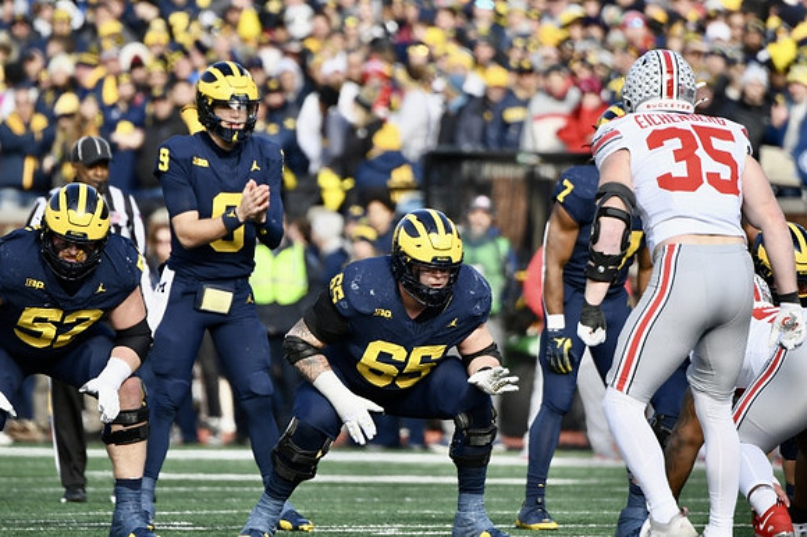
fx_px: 13442
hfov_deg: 3.4
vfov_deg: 2.3
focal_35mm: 600
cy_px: 268
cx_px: 404
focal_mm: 400
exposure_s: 1/1000
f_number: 5.6
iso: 500
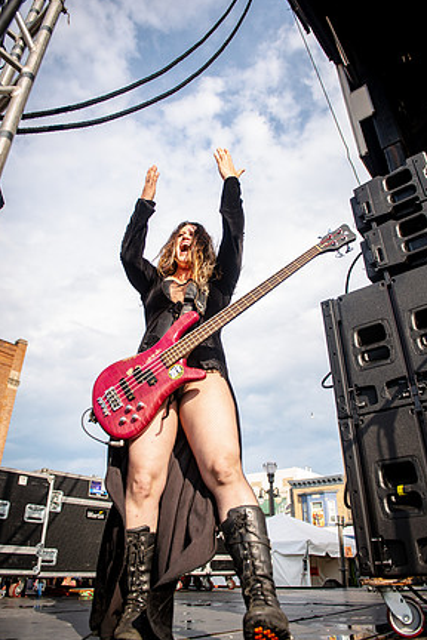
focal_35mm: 25
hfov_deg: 51.3
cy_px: 314
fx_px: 445
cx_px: 216
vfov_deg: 71.5
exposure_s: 1/500
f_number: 3.2
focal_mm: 24
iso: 100
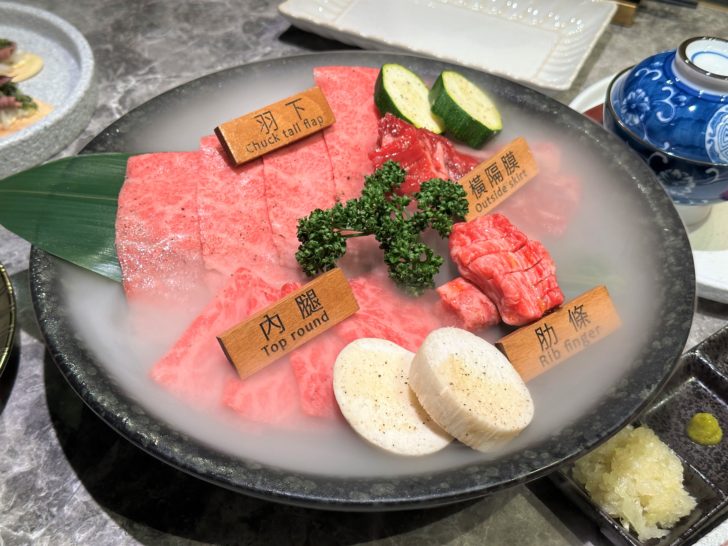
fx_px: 1009
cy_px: 273
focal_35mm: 48
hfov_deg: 39.7
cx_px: 364
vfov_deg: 30.3
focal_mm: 6.86
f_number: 1.78
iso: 64
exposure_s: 1/60
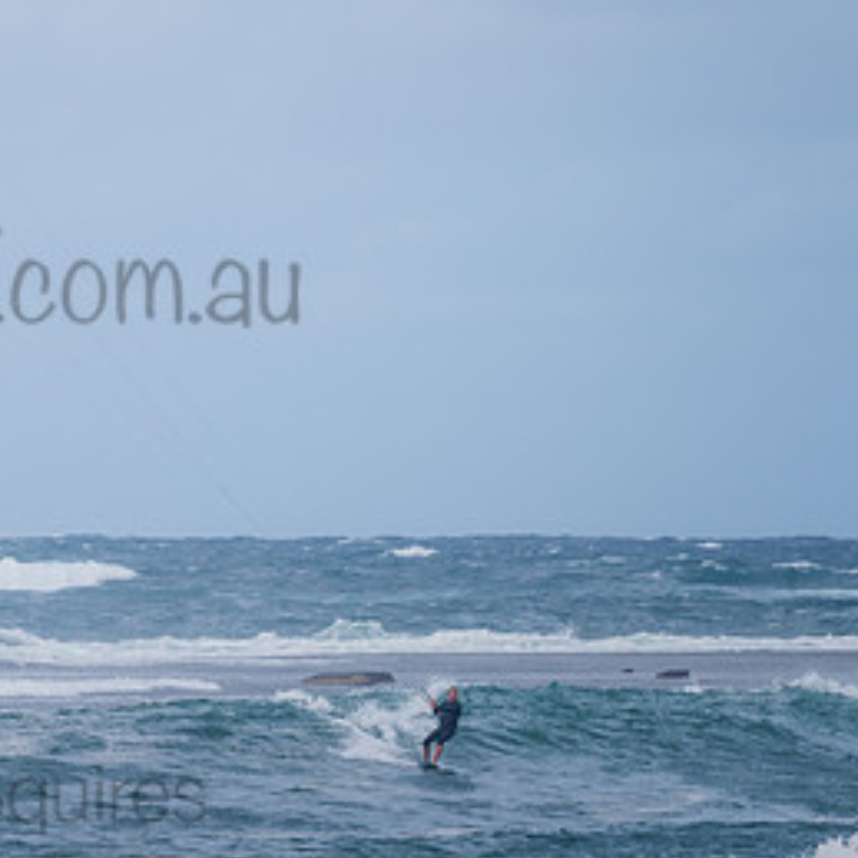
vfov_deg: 2.3
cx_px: -54
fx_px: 21565
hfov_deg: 2.3
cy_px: 236
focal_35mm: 769
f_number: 5.6
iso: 64
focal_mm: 330
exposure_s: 1/1000
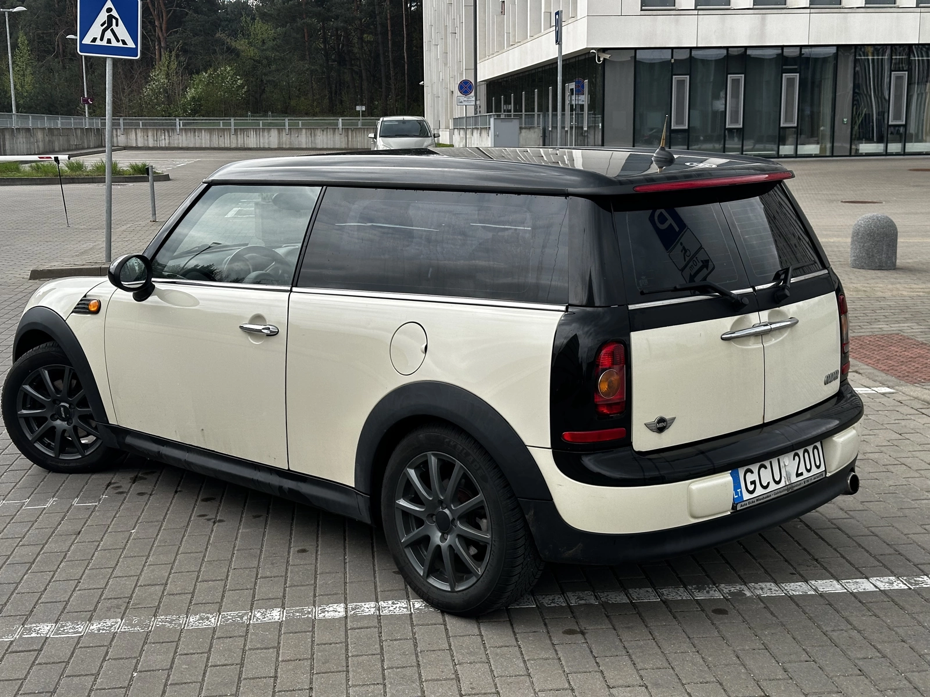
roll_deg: +1.0
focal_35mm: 48
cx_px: 465
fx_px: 1290
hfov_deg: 39.7
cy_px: 348
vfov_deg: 30.3
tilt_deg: -7.6
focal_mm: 6.86
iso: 64
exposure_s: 1/2070
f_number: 1.78
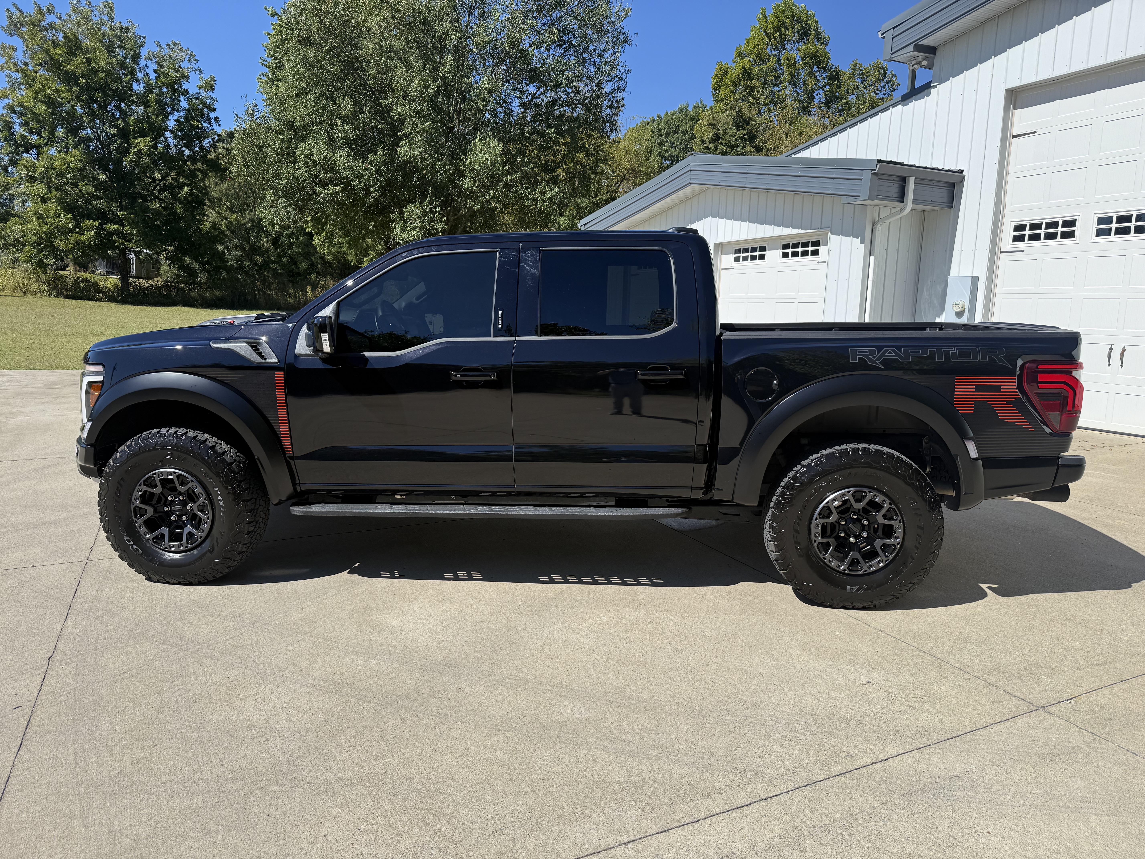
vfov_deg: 56.8
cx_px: 572
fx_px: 794
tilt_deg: -9.1
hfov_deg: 71.6
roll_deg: -2.1
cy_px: 430
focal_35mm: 24
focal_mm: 6.76
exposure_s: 1/4405
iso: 80
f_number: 1.78
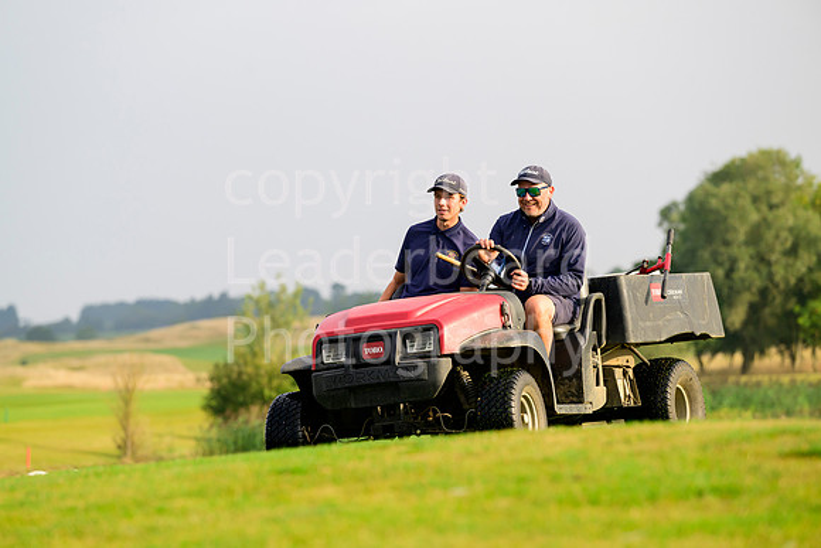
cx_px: 410
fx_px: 4562
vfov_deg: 6.9
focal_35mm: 200
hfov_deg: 10.3
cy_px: 274
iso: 500
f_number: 5
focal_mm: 200
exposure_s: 1/1250
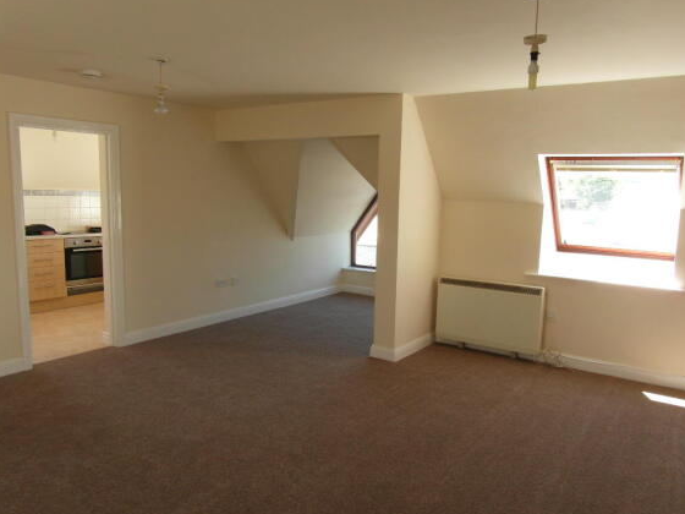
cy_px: 261
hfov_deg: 69.4
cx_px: 352
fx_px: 495
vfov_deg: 54.9
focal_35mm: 25
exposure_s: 1/45
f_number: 4.6
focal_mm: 4
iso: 80
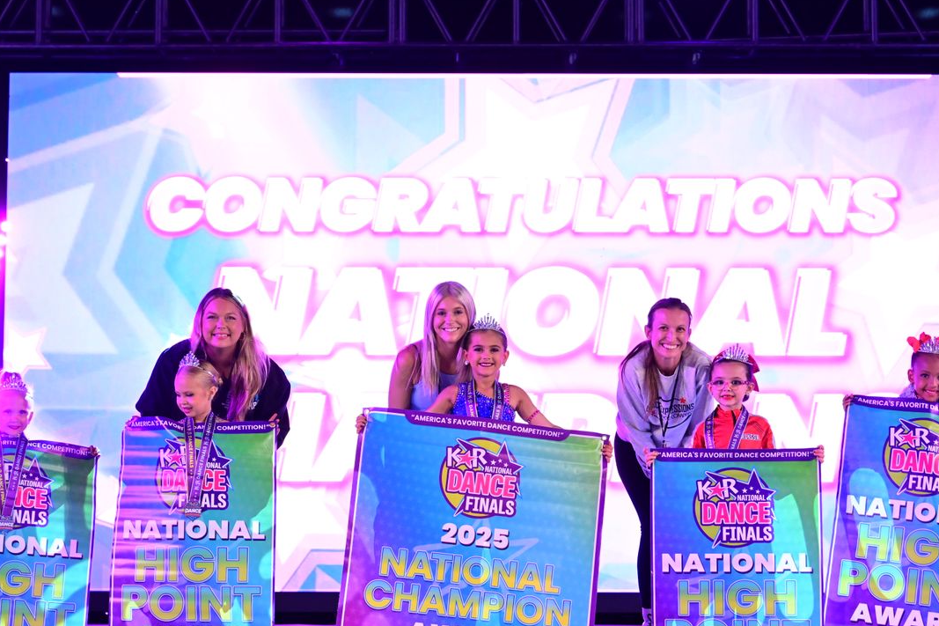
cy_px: 293
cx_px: 493
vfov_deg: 14.1
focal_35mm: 97
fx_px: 2530
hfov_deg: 21.0
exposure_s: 1/250
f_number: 4
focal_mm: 69
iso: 1600
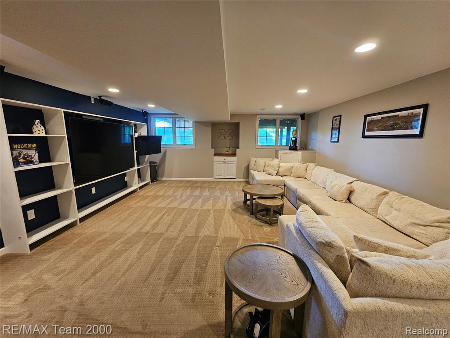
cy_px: 169
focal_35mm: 13
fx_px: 169
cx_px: 225
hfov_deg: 106.2
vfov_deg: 89.9
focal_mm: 2.2
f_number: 2.2
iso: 320
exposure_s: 1/40
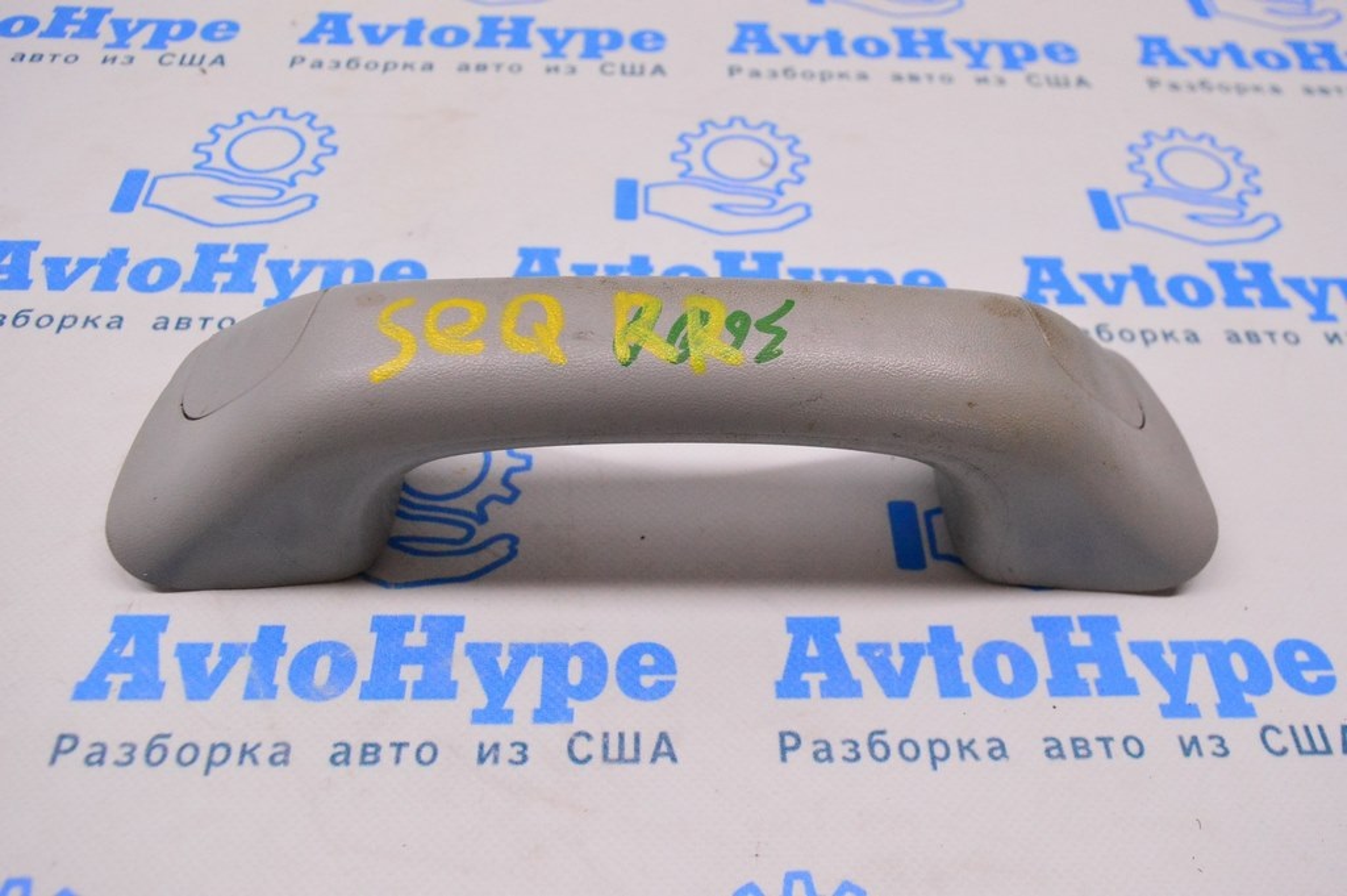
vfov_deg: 41.6
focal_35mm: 32
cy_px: 448
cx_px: 674
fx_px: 1178
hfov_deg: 59.5
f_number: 6.3
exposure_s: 1/320
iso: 3200
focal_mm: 21
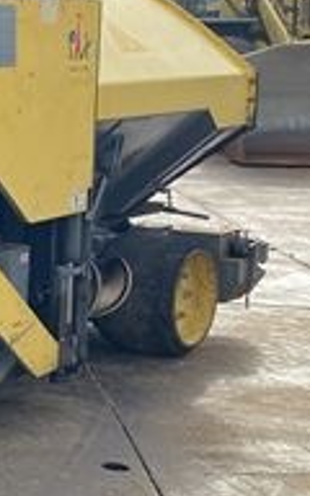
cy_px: 176
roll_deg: -0.1
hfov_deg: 11.2
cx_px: -499
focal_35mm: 92
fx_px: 1244
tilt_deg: -6.9
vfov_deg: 22.5
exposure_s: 1/477
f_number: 1.8
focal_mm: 4.25
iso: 32
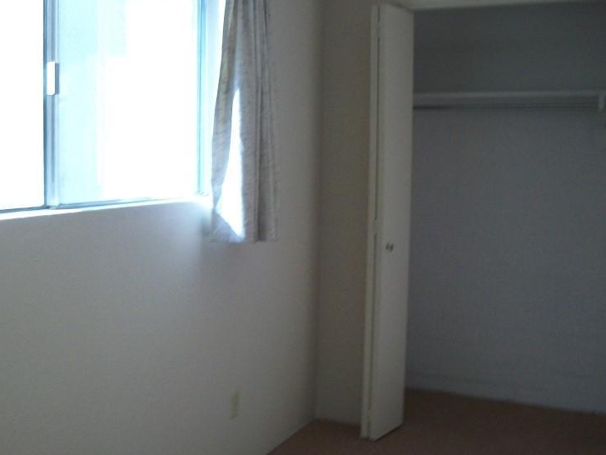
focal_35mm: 45
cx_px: 196
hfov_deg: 41.5
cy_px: 223
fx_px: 788
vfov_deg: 32.2
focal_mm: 5.7
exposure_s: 1/30
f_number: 2.9
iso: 122
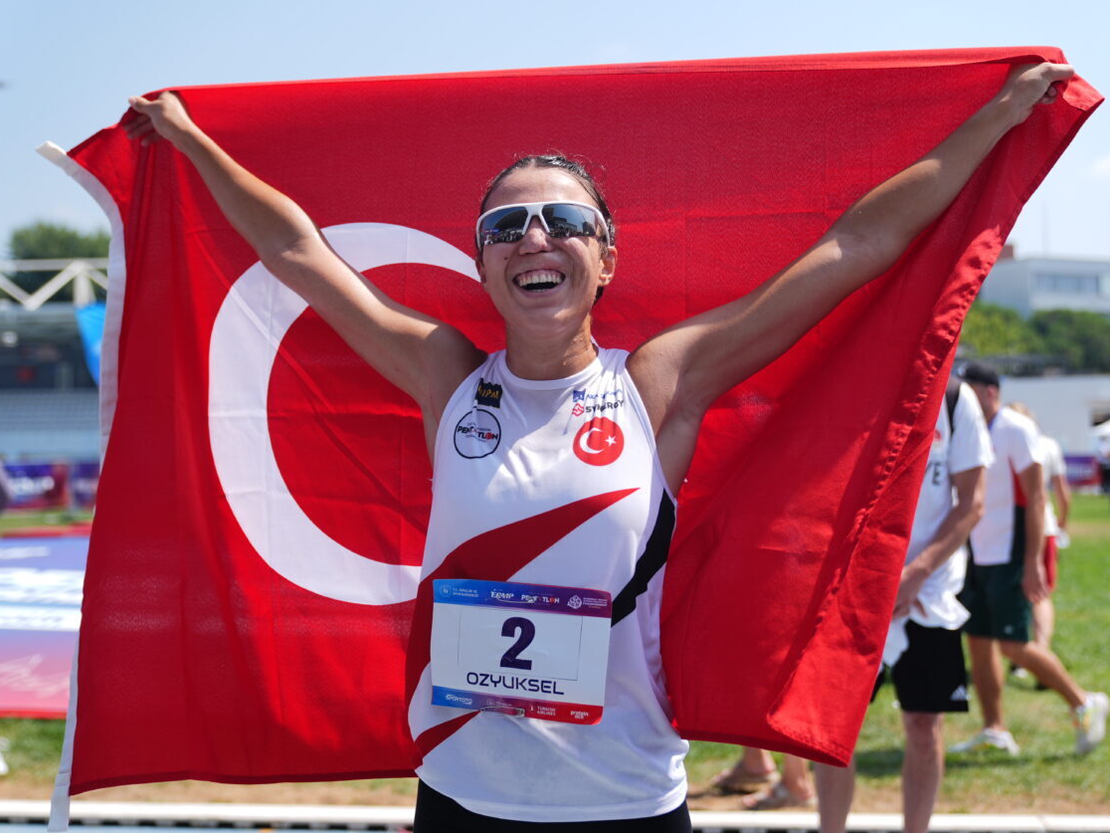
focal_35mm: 43
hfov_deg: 43.8
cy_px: 417
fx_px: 1379
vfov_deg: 33.6
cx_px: 583
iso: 200
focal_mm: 39
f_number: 2.8
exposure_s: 1/3200
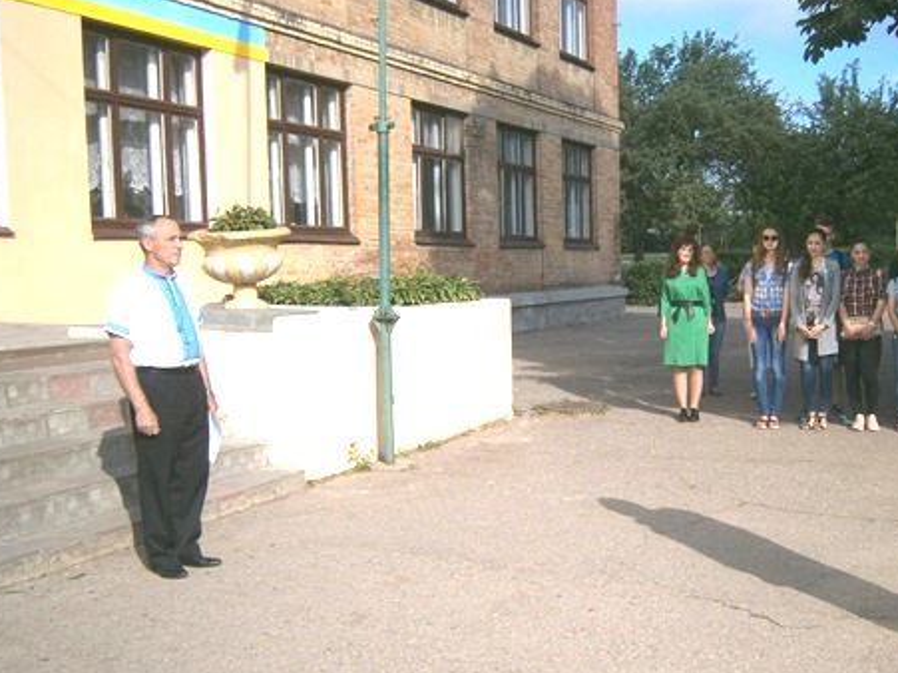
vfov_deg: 32.8
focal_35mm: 44
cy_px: 372
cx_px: 607
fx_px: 1141
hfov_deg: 42.3
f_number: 2.9
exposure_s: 1/1600
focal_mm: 5.5
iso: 80
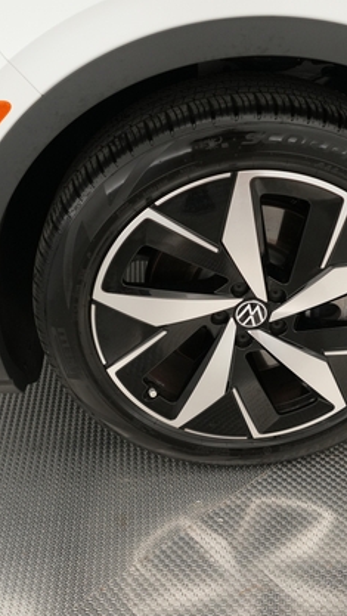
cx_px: 235
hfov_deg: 26.4
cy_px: 306
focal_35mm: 45
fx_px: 735
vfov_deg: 45.5
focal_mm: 28
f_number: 2.8
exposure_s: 1/250
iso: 2500
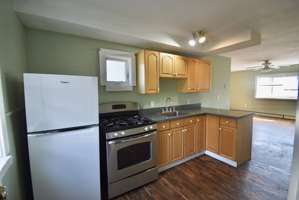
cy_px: 100
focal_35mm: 15
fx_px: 125
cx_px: 150
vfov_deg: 77.4
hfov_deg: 100.3
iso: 100
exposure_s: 1/20
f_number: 4.5
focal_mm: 10
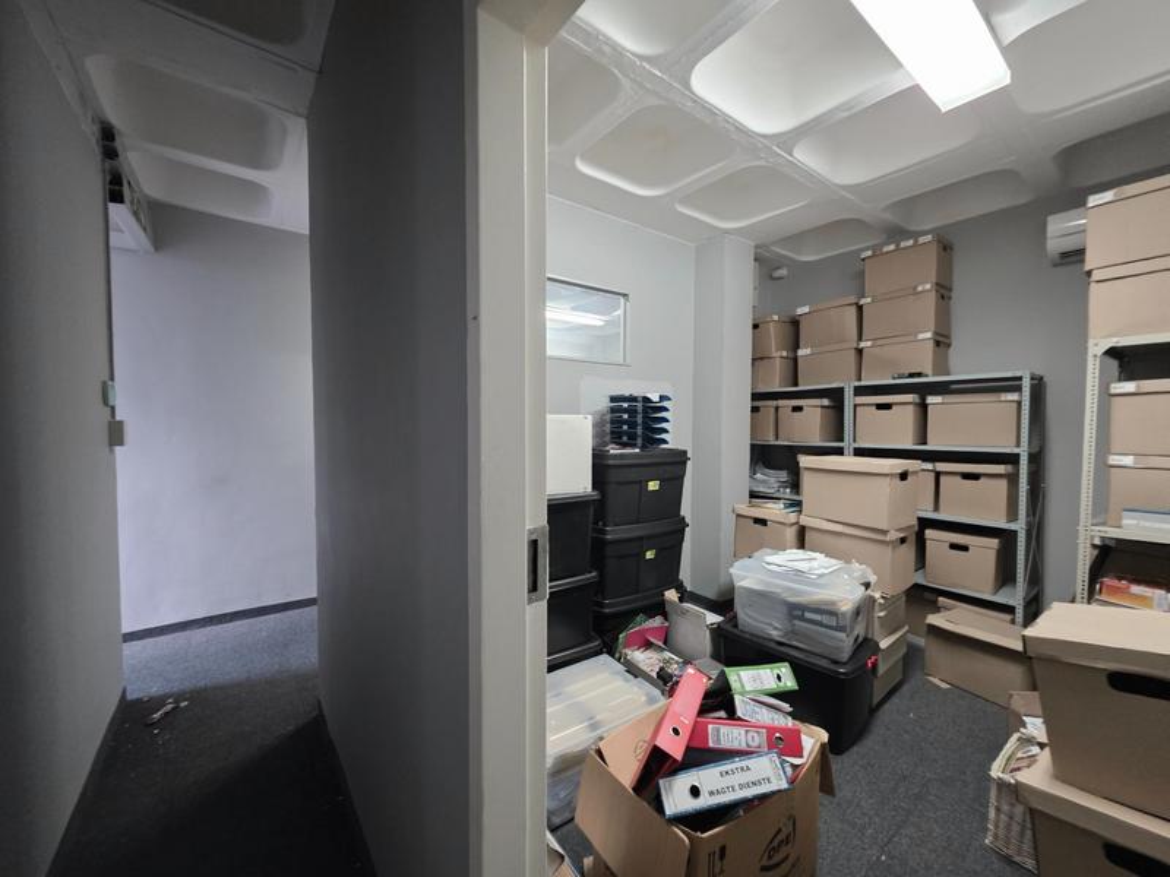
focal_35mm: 13
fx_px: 439
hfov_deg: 106.2
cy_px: 438
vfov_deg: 89.9
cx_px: 585
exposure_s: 1/50
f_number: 1.9
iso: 500
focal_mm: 2.2
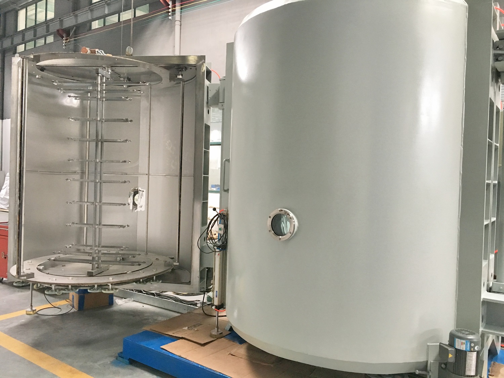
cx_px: 252
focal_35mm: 29
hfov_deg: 61.7
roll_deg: -2.1
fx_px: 422
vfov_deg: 48.2
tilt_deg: -0.5
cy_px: 189
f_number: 2.2
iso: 160
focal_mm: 4.15
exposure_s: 1/33
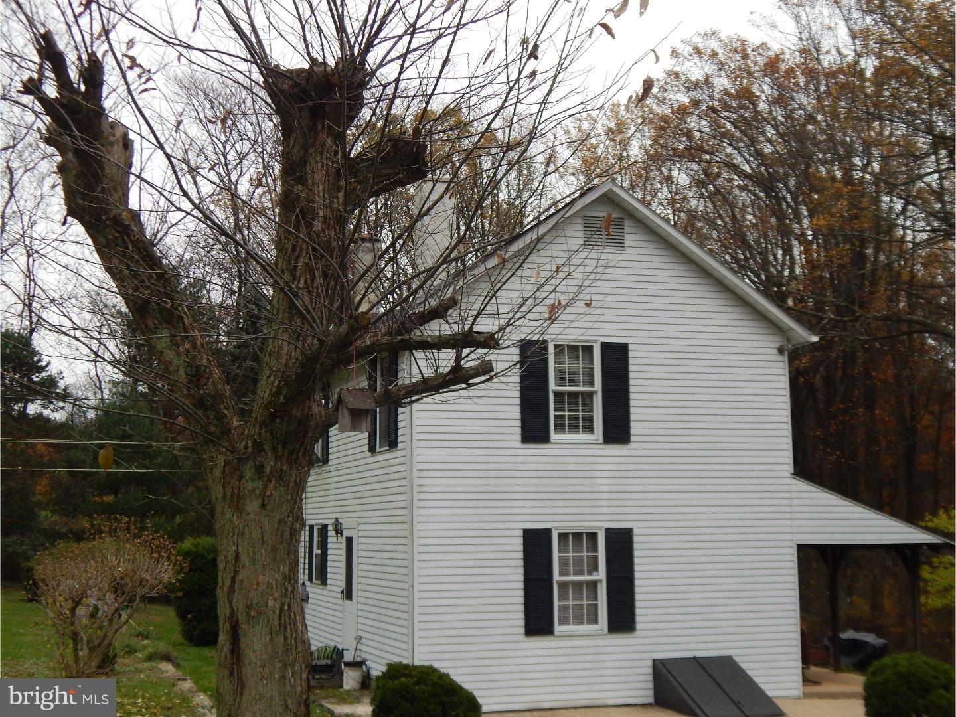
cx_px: 478
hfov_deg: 38.9
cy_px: 358
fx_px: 1353
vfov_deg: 29.7
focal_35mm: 49
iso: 125
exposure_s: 1/200
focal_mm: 8.6
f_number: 3.7
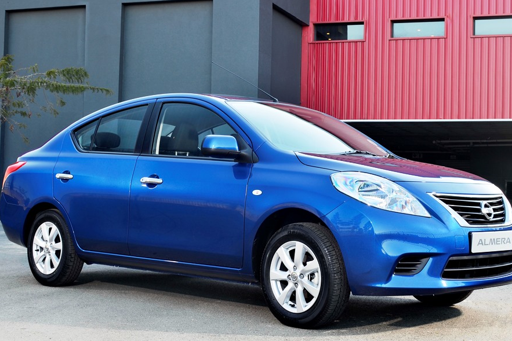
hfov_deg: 33.9
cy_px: 148
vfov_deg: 23.0
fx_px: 839
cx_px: 266
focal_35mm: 59
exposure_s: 1/6
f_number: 8
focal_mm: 34
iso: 100
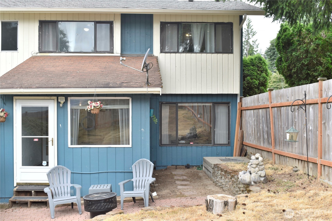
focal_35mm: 42
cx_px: 166
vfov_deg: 31.9
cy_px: 110
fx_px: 387
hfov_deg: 46.4
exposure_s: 1/60
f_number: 8
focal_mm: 28
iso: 125
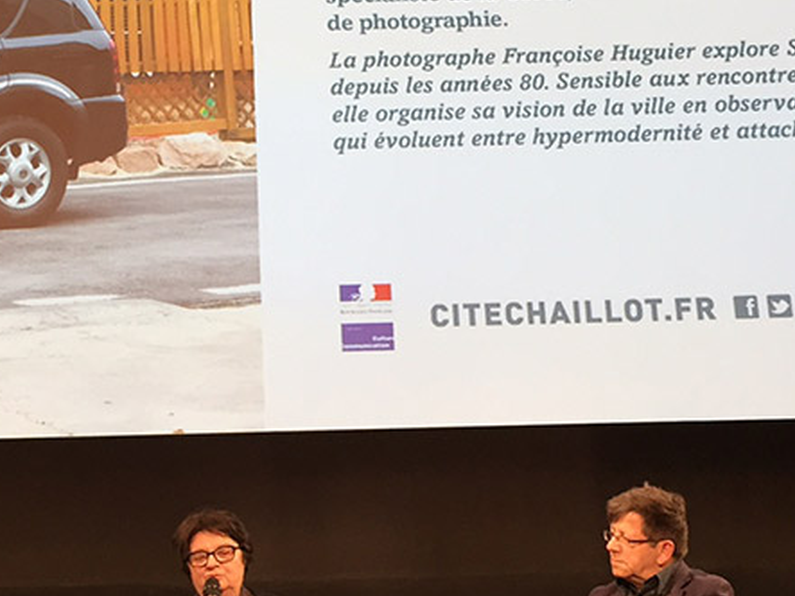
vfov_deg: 21.9
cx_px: 232
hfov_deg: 28.7
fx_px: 1538
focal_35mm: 67
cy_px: 343
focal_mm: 4.15
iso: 100
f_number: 2.2
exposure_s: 1/33
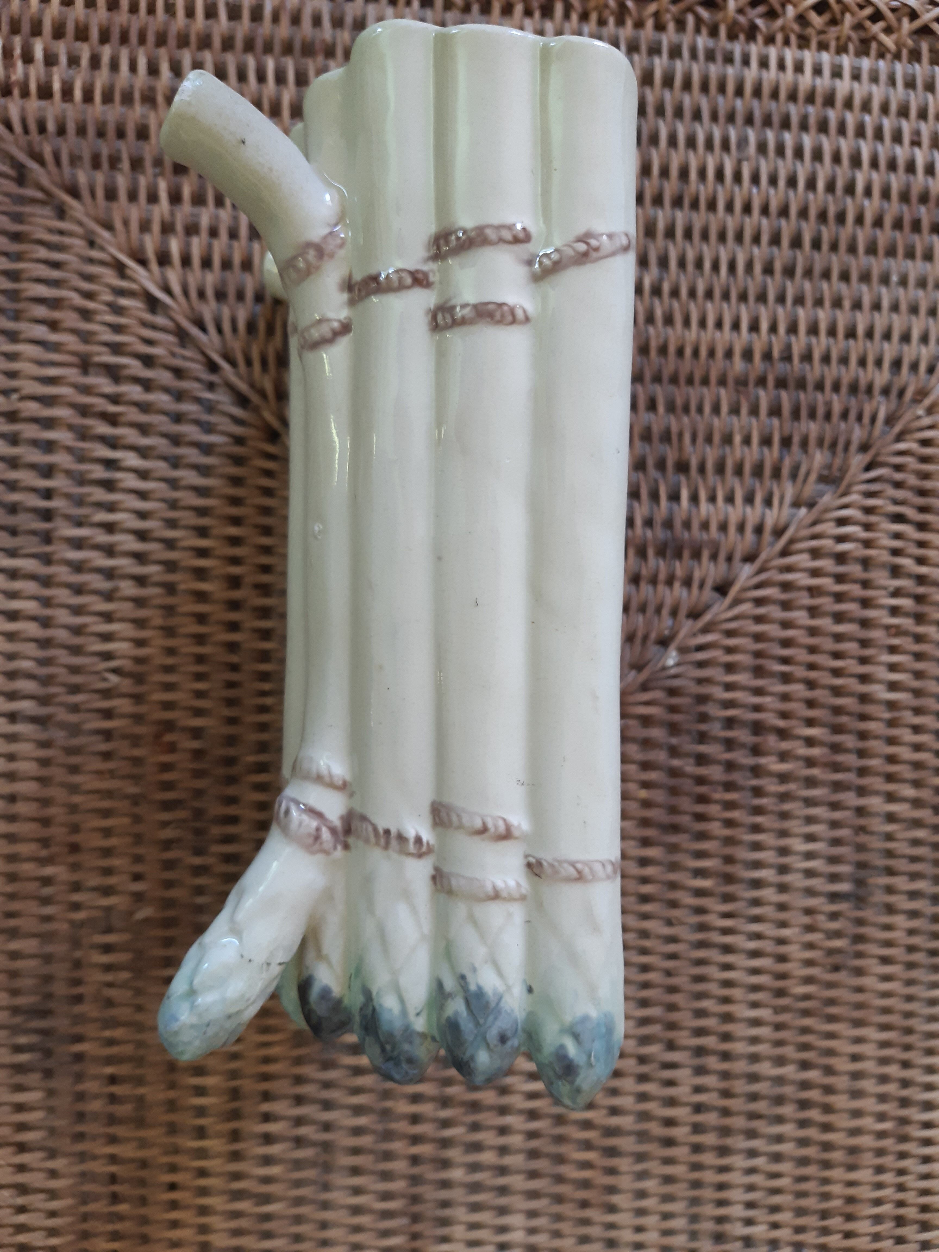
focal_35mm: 26
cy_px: 626
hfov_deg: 53.1
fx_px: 940
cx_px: 470
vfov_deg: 67.3
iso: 125
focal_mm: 3.92
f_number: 1.7
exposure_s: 1/50
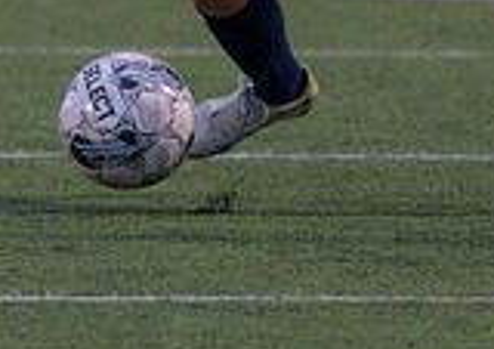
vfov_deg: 1.1
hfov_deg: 1.6
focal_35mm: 1287
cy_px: -287
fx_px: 17988
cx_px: 321
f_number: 4
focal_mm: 267
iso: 2500
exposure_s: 1/1000
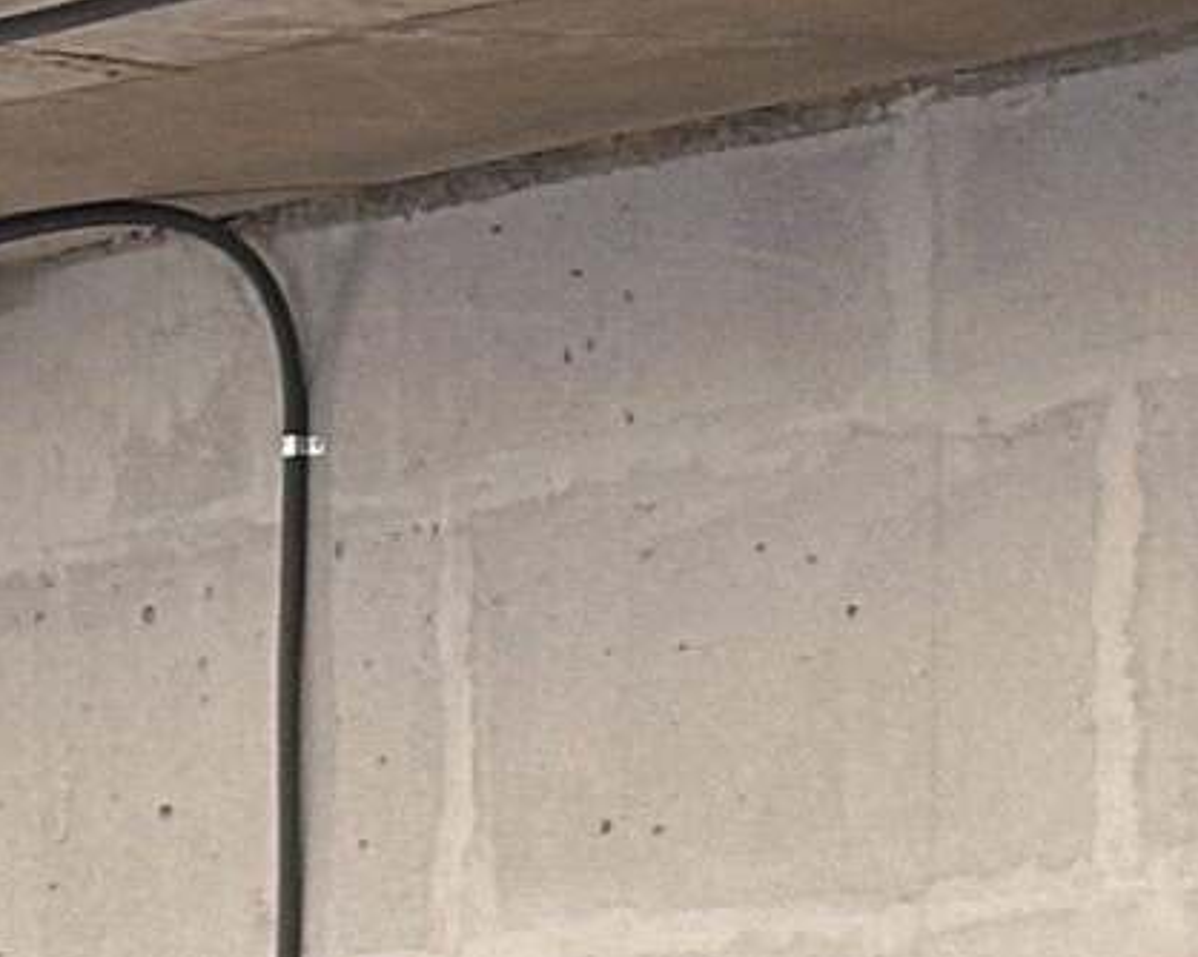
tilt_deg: -3.4
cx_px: -834
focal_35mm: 287
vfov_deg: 5.2
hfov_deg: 6.6
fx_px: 10171
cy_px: 2605
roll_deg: +0.4
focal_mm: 6.86
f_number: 1.78
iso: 200
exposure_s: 1/50
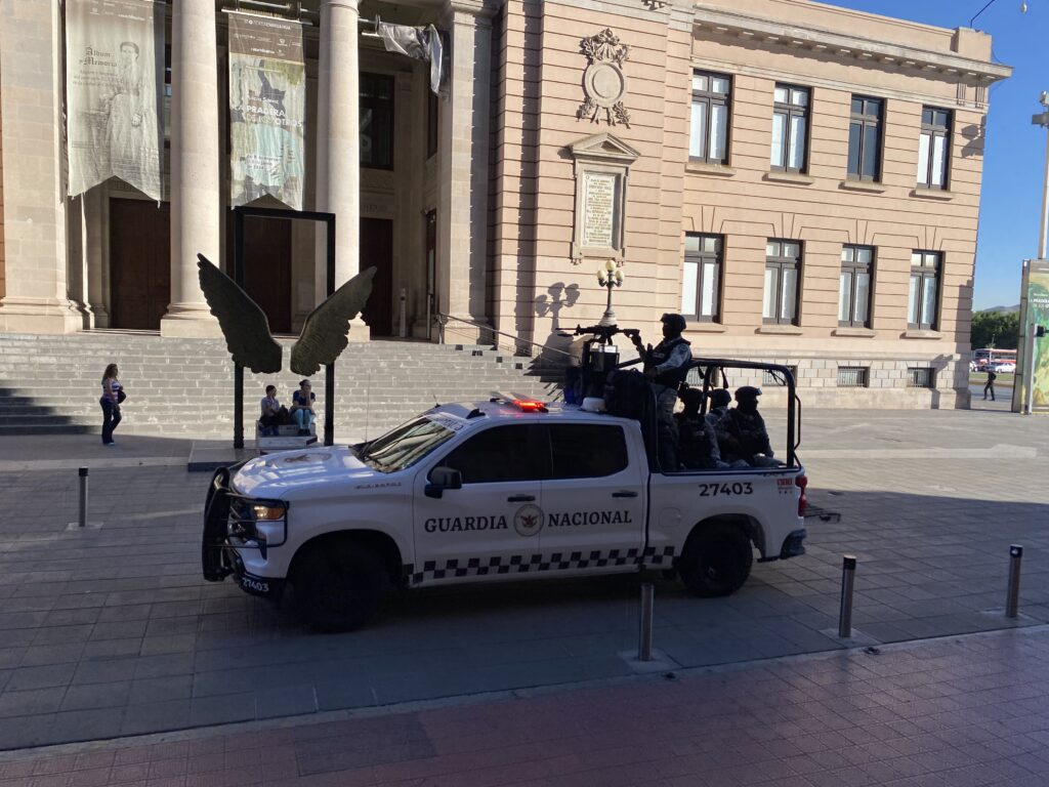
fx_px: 788
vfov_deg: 53.1
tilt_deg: -6.5
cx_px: 524
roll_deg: -2.5
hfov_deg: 67.3
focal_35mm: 26
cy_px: 394
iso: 32
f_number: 1.8
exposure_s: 1/2513
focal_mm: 4.25
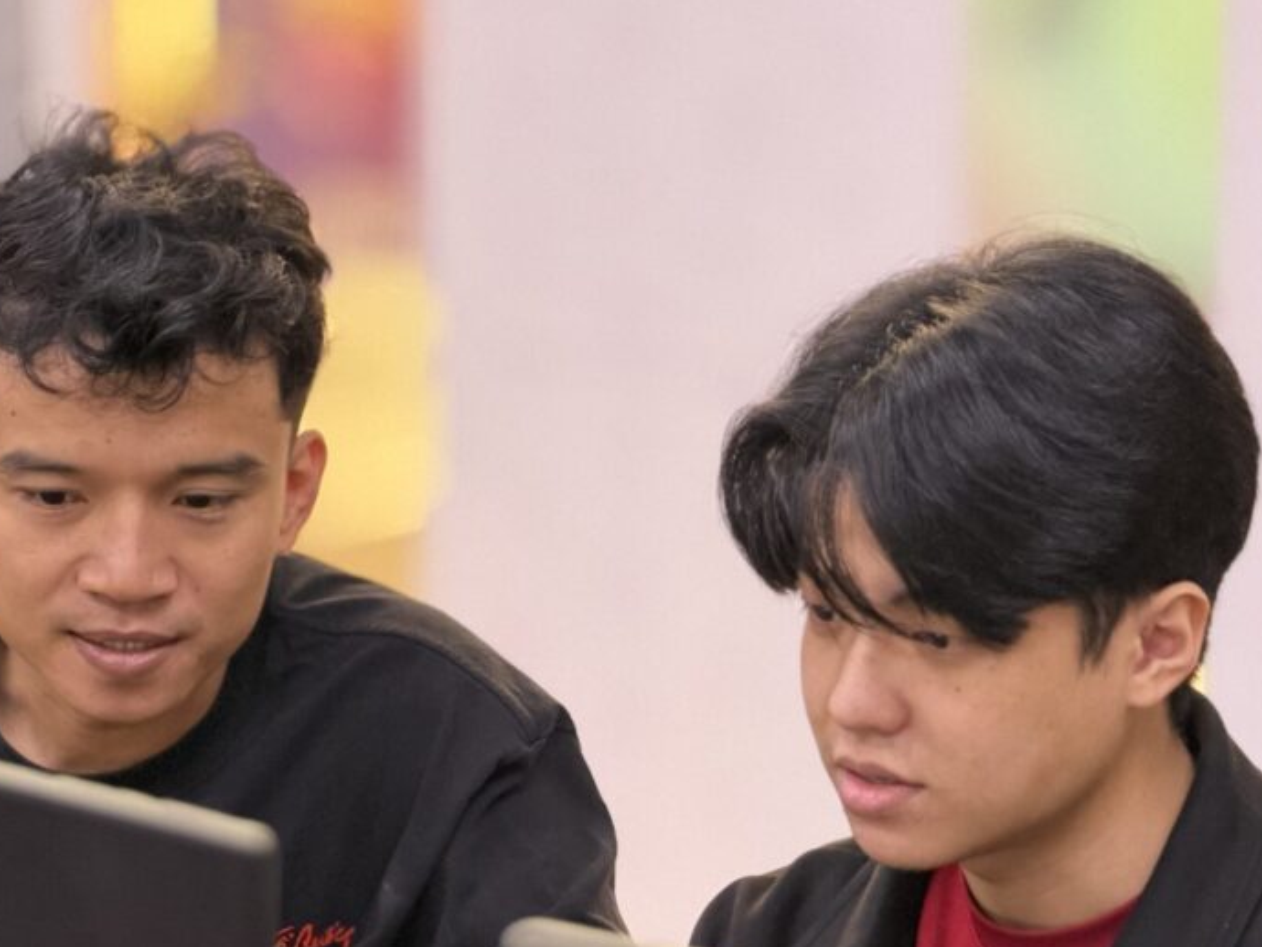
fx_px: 5799
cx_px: 595
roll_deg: +0.4
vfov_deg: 9.3
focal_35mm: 159
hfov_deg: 12.4
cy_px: 569
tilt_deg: -13.3
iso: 640
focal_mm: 16.89
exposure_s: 1/41
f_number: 2.8
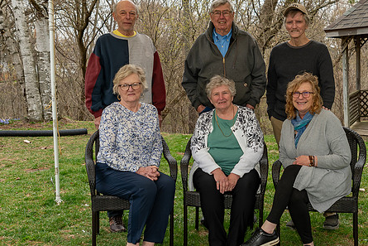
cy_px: 109
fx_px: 521
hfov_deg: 38.7
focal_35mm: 51
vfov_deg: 26.5
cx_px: 226
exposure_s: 1/200
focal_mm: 24
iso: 250
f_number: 4
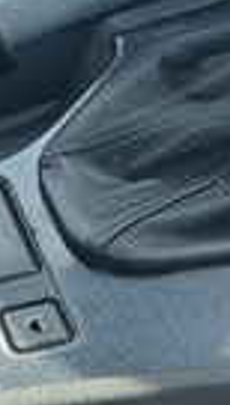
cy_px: -182
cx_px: -269
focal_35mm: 213
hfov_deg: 5.6
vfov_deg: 9.8
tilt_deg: -30.5
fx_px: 2298
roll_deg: -0.1
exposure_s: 1/300
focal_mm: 5.7
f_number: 1.5
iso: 50
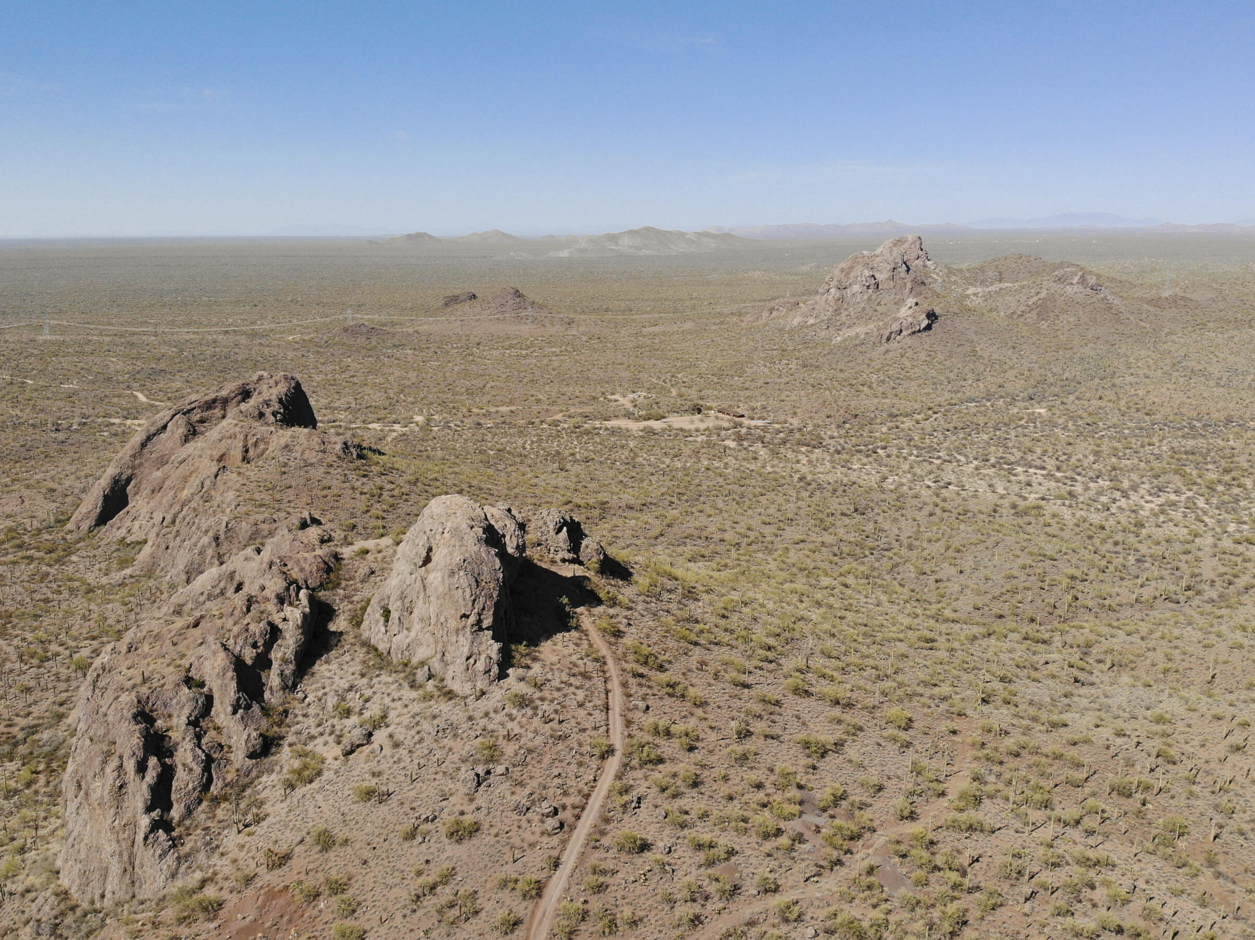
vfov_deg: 46.7
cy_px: 499
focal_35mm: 30
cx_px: 617
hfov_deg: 60.0
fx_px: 1087
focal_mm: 4.5
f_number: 2.8
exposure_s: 1/1250
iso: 102
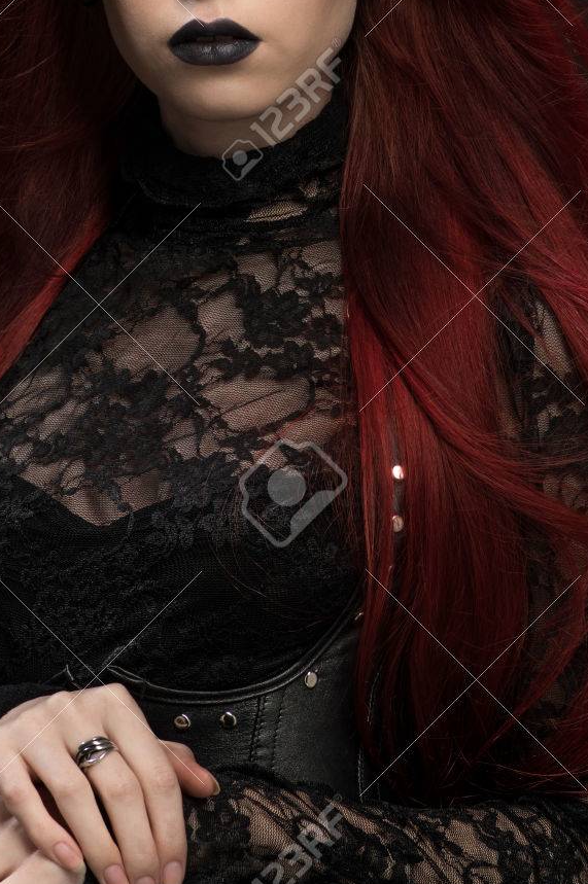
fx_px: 4271
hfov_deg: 7.9
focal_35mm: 174
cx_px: 249
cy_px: 296
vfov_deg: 11.8
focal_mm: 77
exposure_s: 1/180
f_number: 5.6
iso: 100
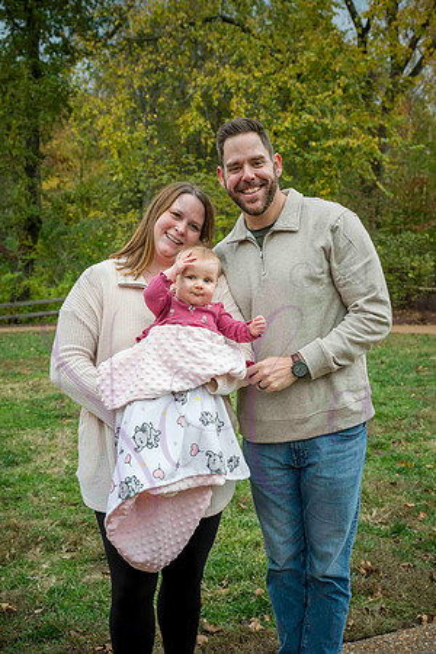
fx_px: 781
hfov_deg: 31.2
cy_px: 327
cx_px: 218
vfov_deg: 45.4
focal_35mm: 43
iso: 400
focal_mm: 43
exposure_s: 1/500
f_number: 5.6
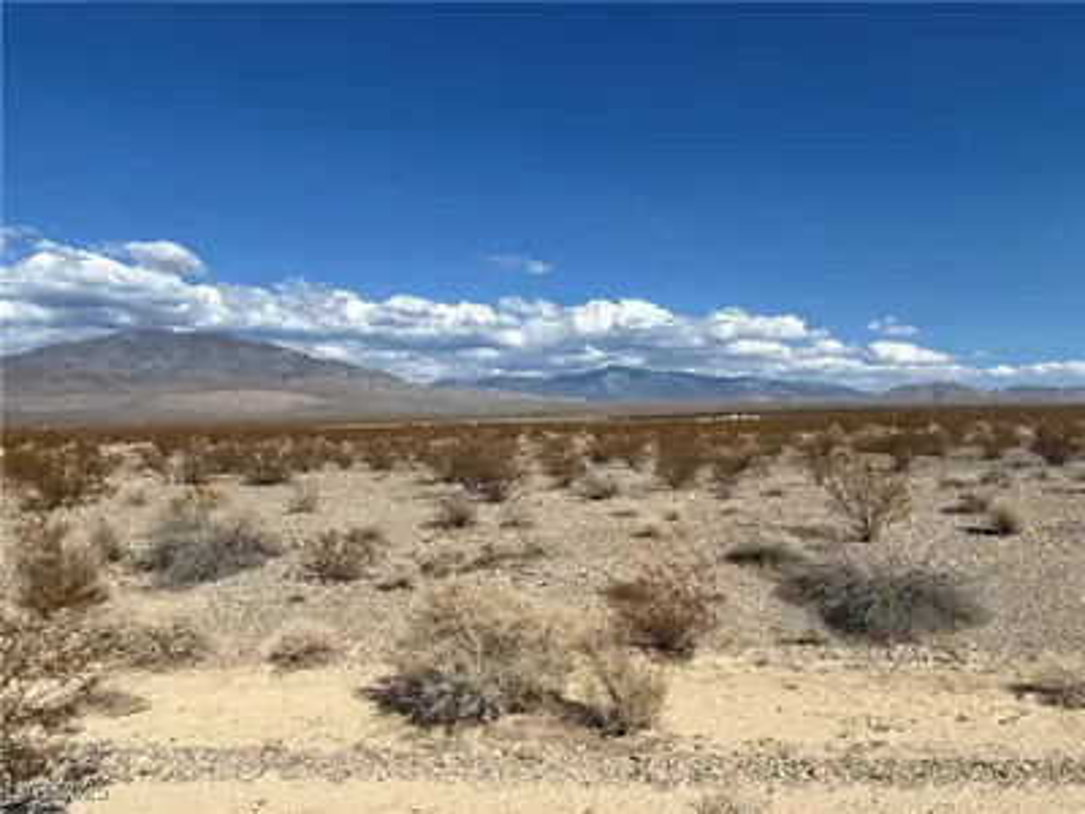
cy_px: 407
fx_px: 815
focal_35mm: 26
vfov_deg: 53.1
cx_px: 542
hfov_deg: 67.3
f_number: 1.6
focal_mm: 5.96
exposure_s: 1/6711
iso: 50
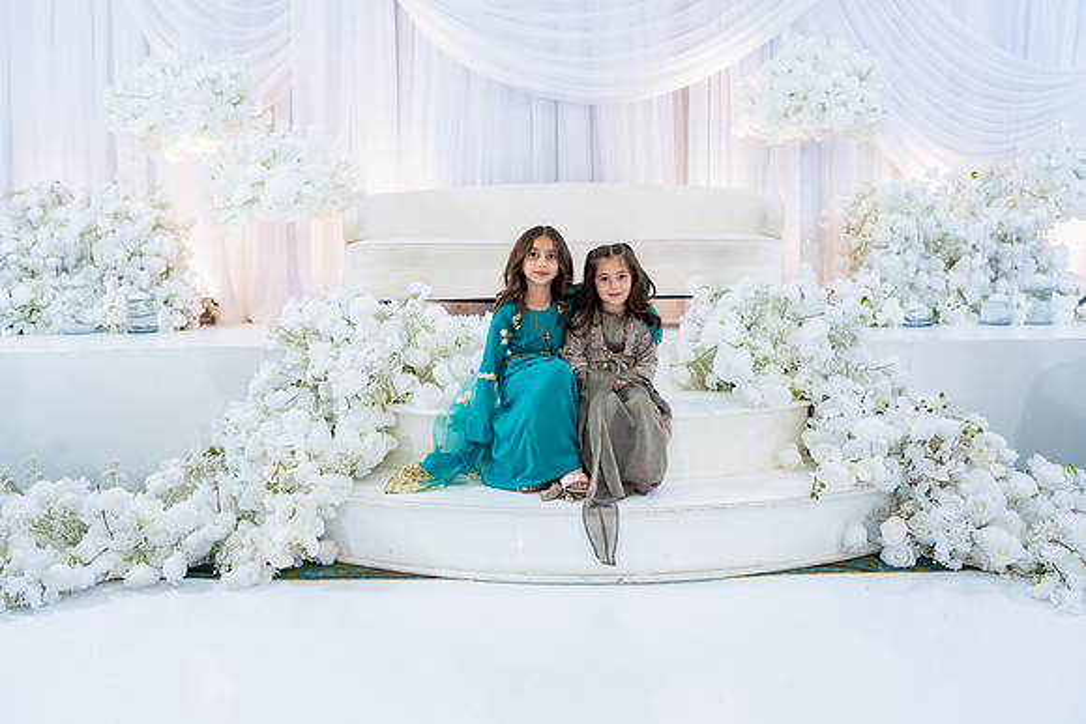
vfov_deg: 46.4
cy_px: 362
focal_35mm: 28
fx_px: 845
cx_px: 543
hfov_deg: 65.5
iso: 500
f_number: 2.8
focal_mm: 28
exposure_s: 1/160
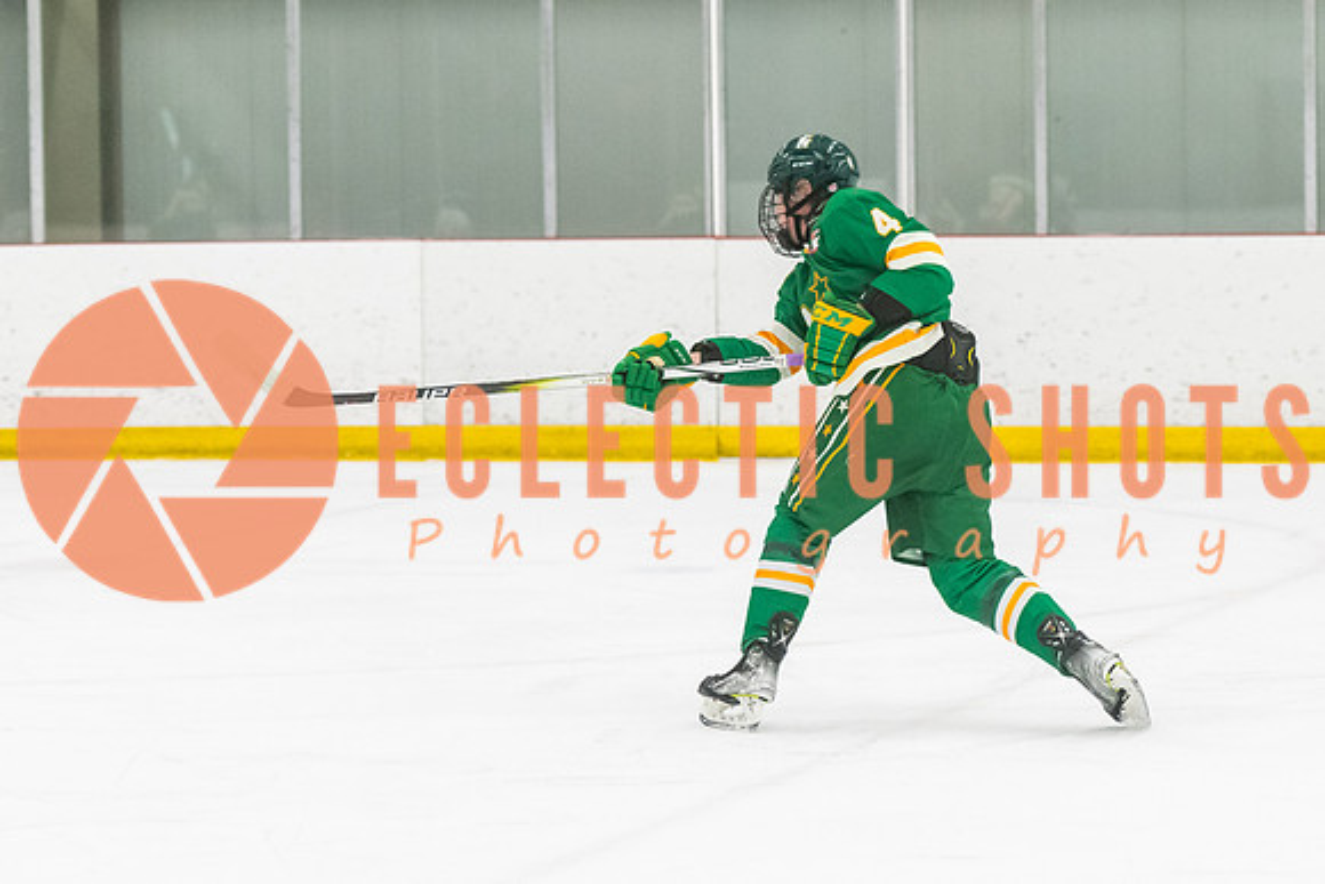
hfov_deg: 12.6
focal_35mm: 163
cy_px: 442
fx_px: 6010
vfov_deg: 8.4
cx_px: 917
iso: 3200
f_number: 2.8
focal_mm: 86
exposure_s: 1/800
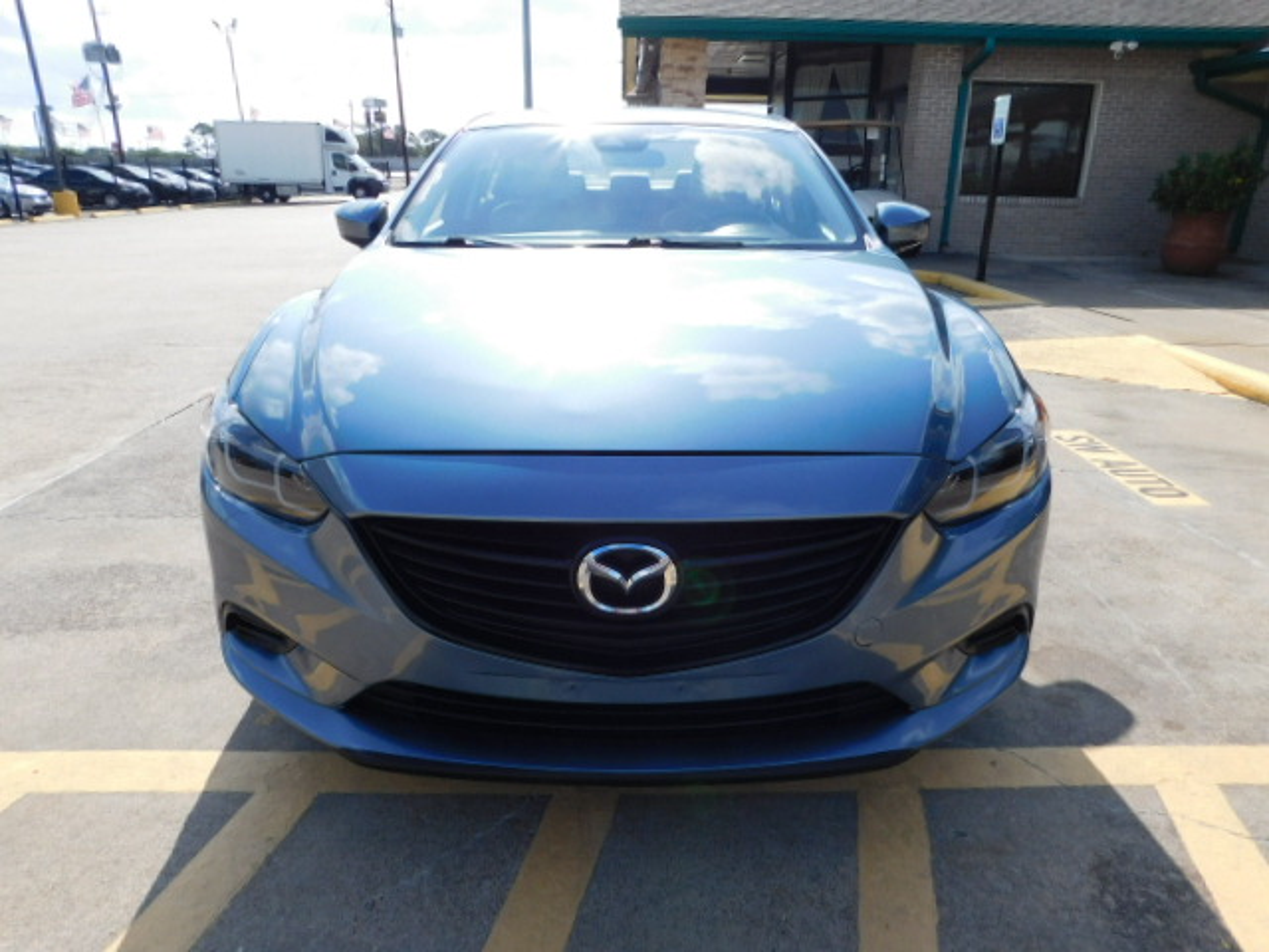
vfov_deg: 58.9
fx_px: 843
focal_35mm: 23
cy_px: 476
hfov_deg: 73.9
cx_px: 634
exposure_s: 1/1250
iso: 125
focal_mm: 4
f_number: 3
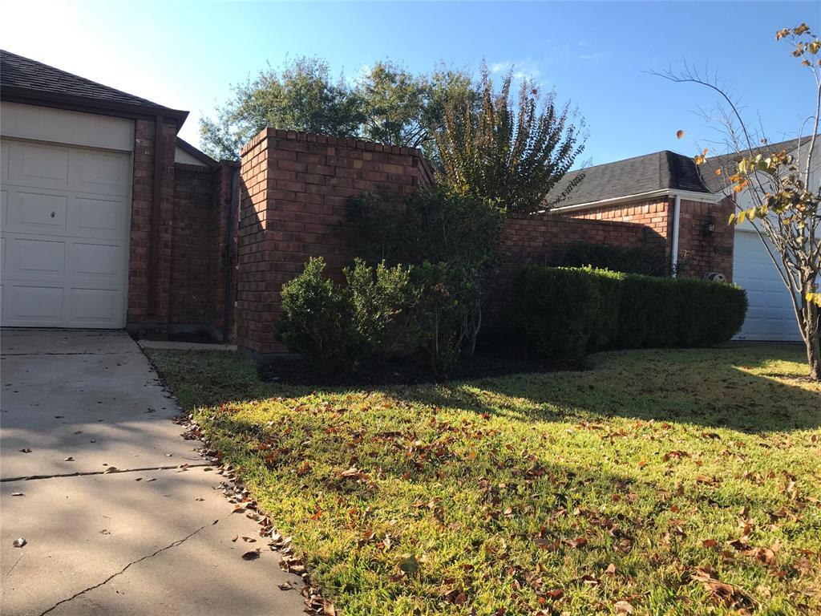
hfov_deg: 63.4
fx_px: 664
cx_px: 410
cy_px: 308
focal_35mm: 28
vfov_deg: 49.7
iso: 20
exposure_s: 1/948
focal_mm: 3.99
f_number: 1.8
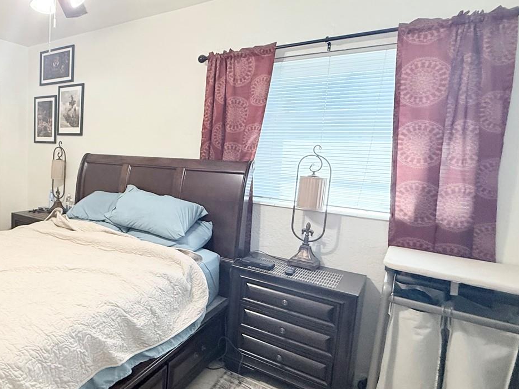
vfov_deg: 56.8
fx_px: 360
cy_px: 188
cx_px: 100
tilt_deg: -6.0
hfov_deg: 64.8
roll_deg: -2.0
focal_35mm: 24
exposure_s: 1/60
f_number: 2.2
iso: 250
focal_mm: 2.22
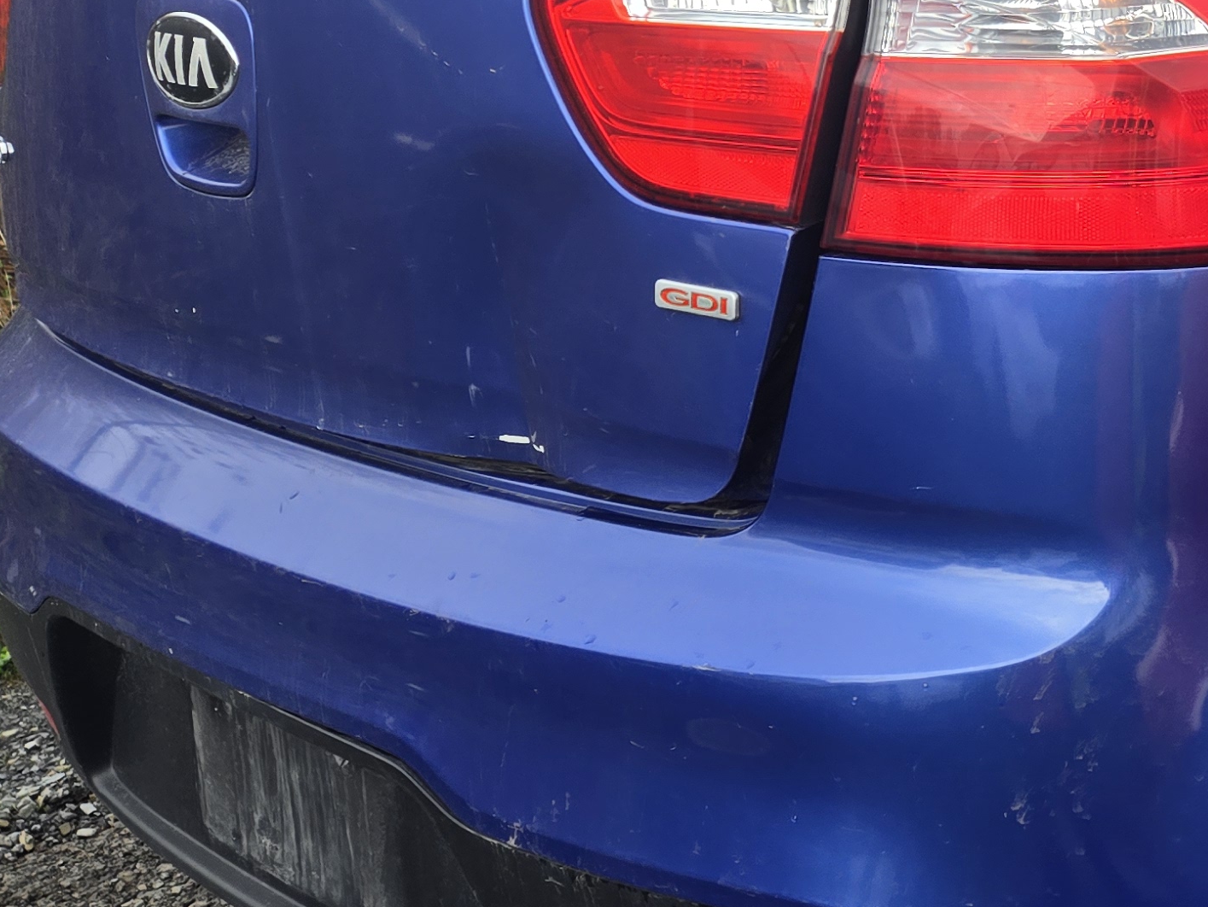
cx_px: 1426
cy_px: 263
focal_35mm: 65
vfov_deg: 22.4
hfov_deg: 26.7
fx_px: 2269
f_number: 1.8
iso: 25
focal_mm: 5.4
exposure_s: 1/425
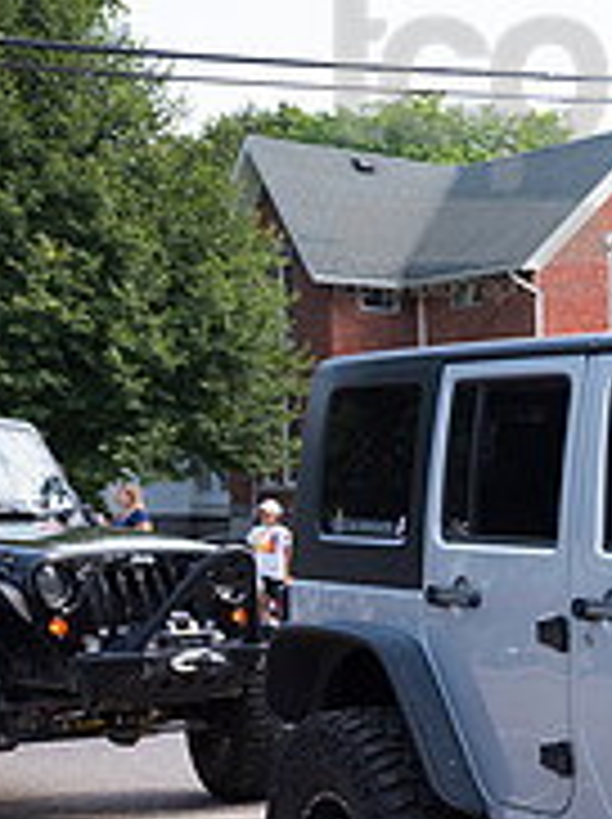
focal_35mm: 92
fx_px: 2174
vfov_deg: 20.8
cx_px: 1112
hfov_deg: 14.1
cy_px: 763
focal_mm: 30
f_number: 6.3
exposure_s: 1/500
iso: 560
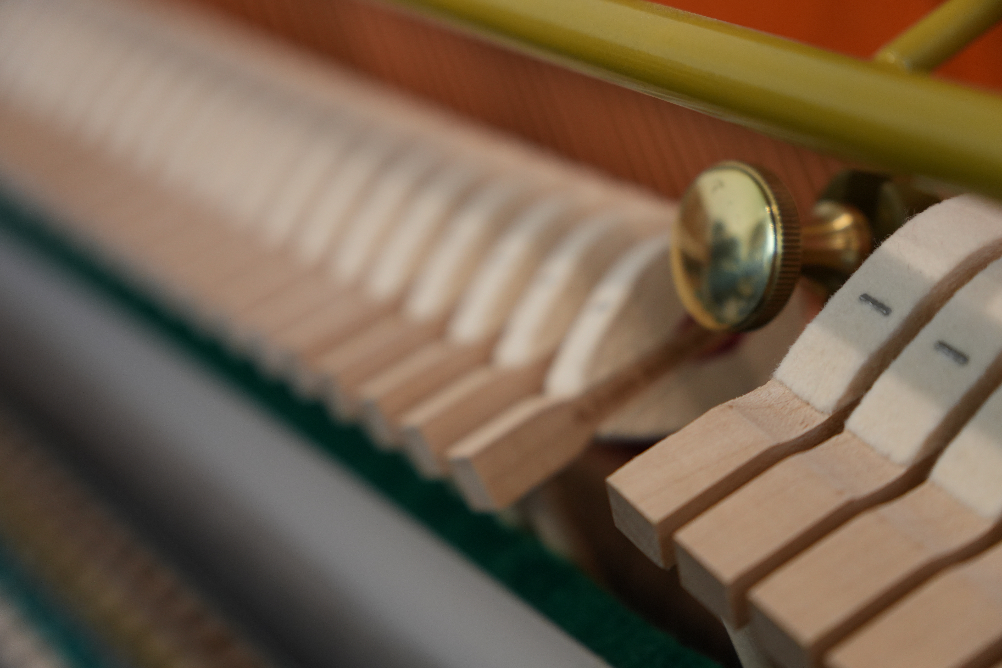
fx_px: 2004
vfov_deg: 18.9
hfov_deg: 28.1
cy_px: 334
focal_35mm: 72
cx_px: 501
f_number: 3.2
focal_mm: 48
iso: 800
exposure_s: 1/80
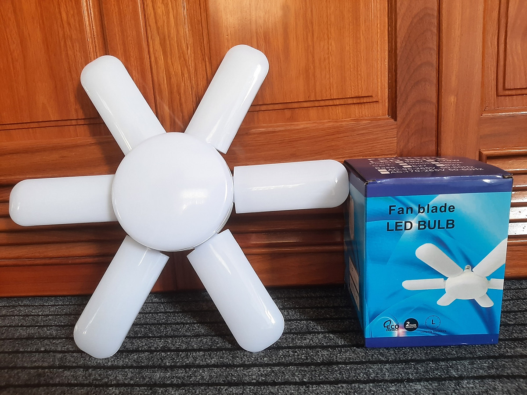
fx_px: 396
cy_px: 198
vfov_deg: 53.1
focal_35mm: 26
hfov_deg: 67.3
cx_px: 264
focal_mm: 3.93
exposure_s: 1/50
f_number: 1.7
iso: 64
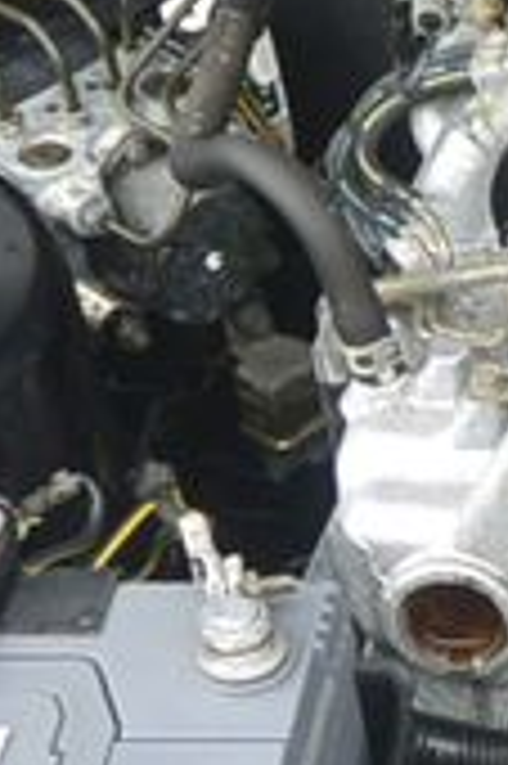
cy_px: 745
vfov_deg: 12.5
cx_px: 1389
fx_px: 3457
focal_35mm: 163
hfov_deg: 7.6
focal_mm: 10
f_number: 4
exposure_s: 1/250
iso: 160
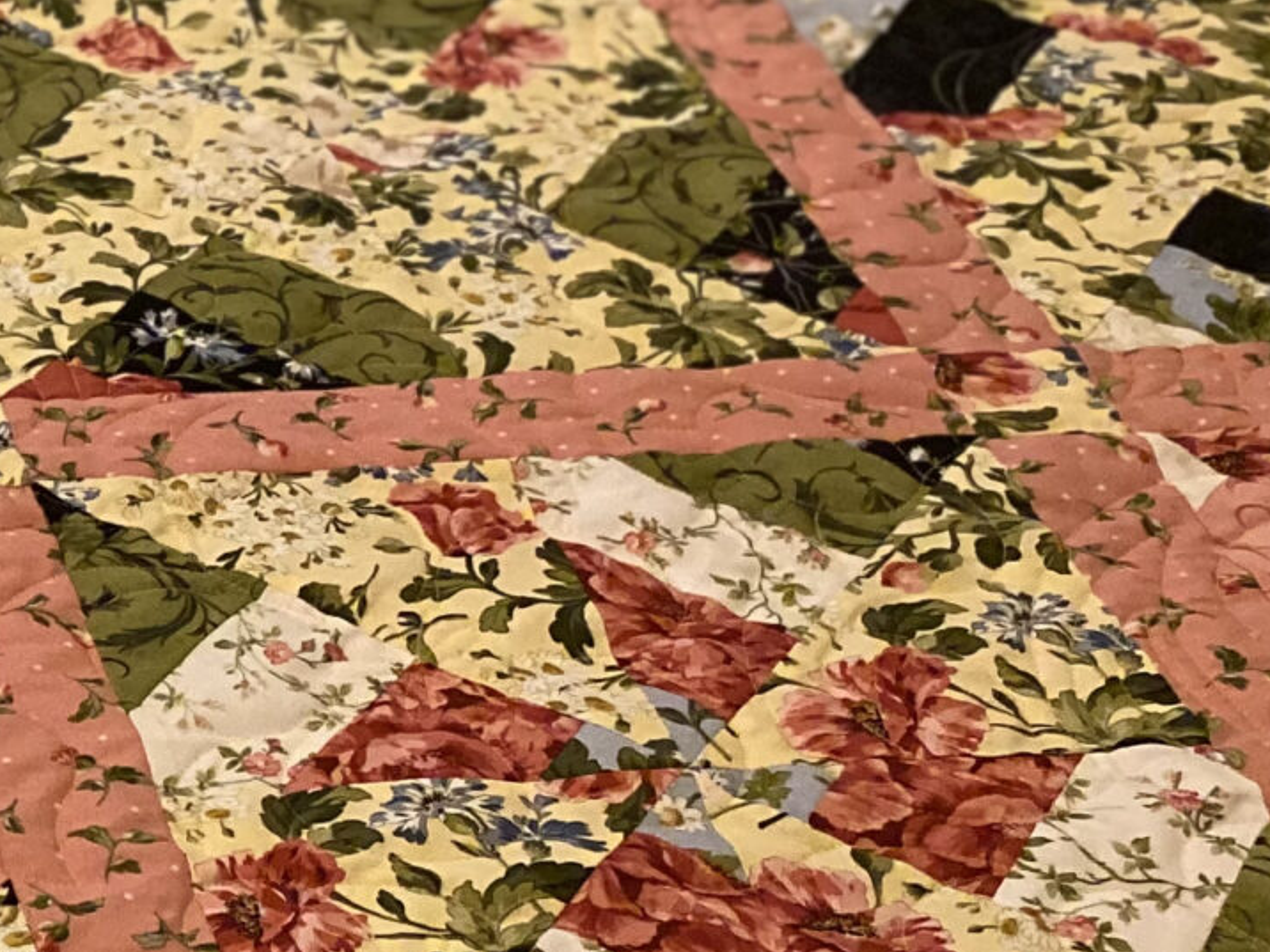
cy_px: 823
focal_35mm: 93
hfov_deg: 17.6
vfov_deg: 15.7
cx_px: -912
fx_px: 3412
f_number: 1.8
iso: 500
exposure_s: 1/33
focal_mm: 4.25
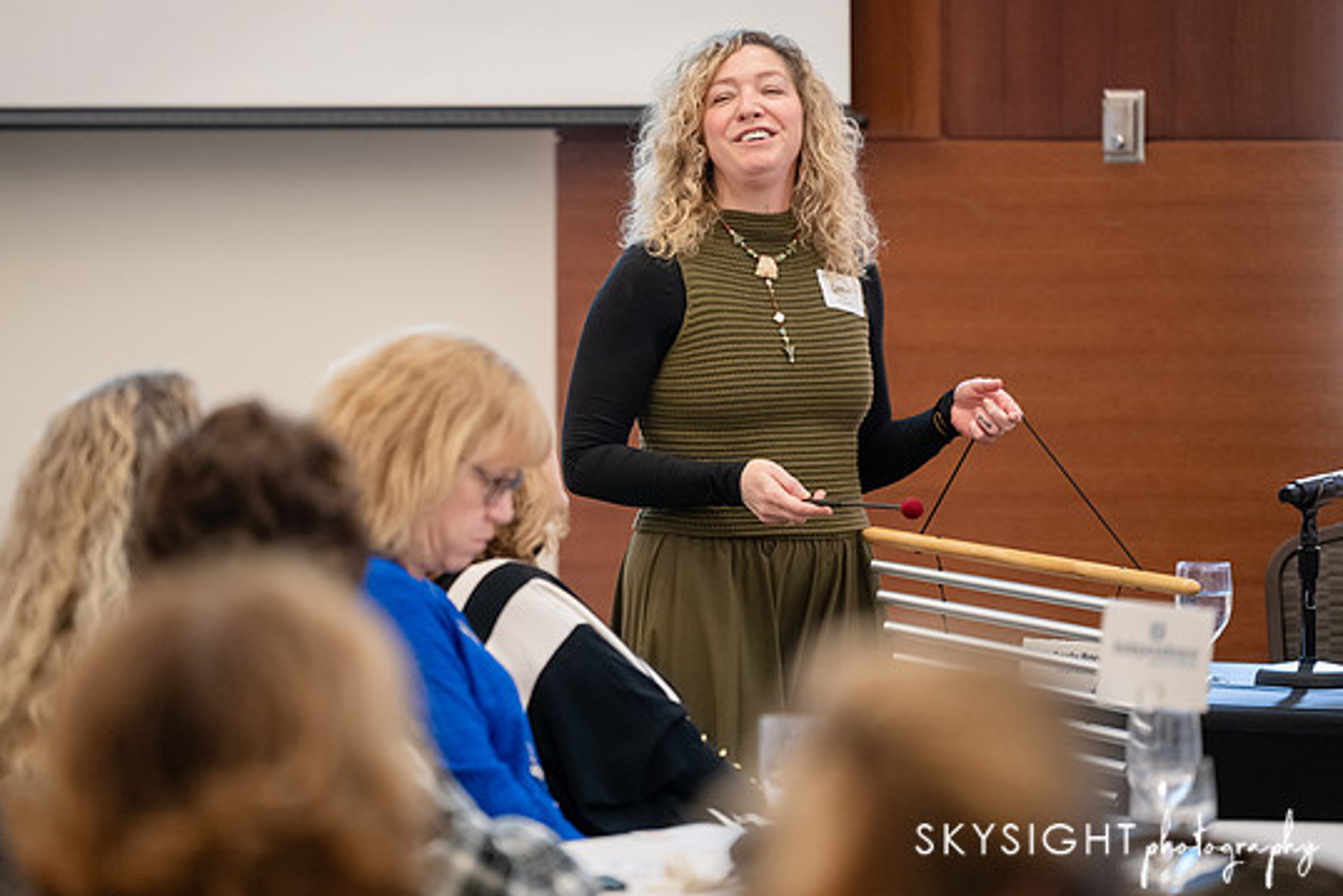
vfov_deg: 6.2
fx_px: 8209
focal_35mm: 220
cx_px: 629
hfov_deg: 9.4
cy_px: 418
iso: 3200
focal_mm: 200
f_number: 2.8
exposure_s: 1/250
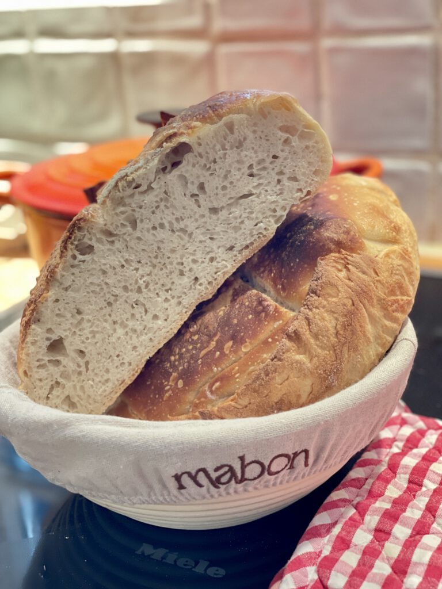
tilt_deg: -22.0
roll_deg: +5.6
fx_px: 885
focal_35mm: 52
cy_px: 294
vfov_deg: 36.8
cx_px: 221
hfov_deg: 28.0
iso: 320
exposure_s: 1/33
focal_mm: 6
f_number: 2
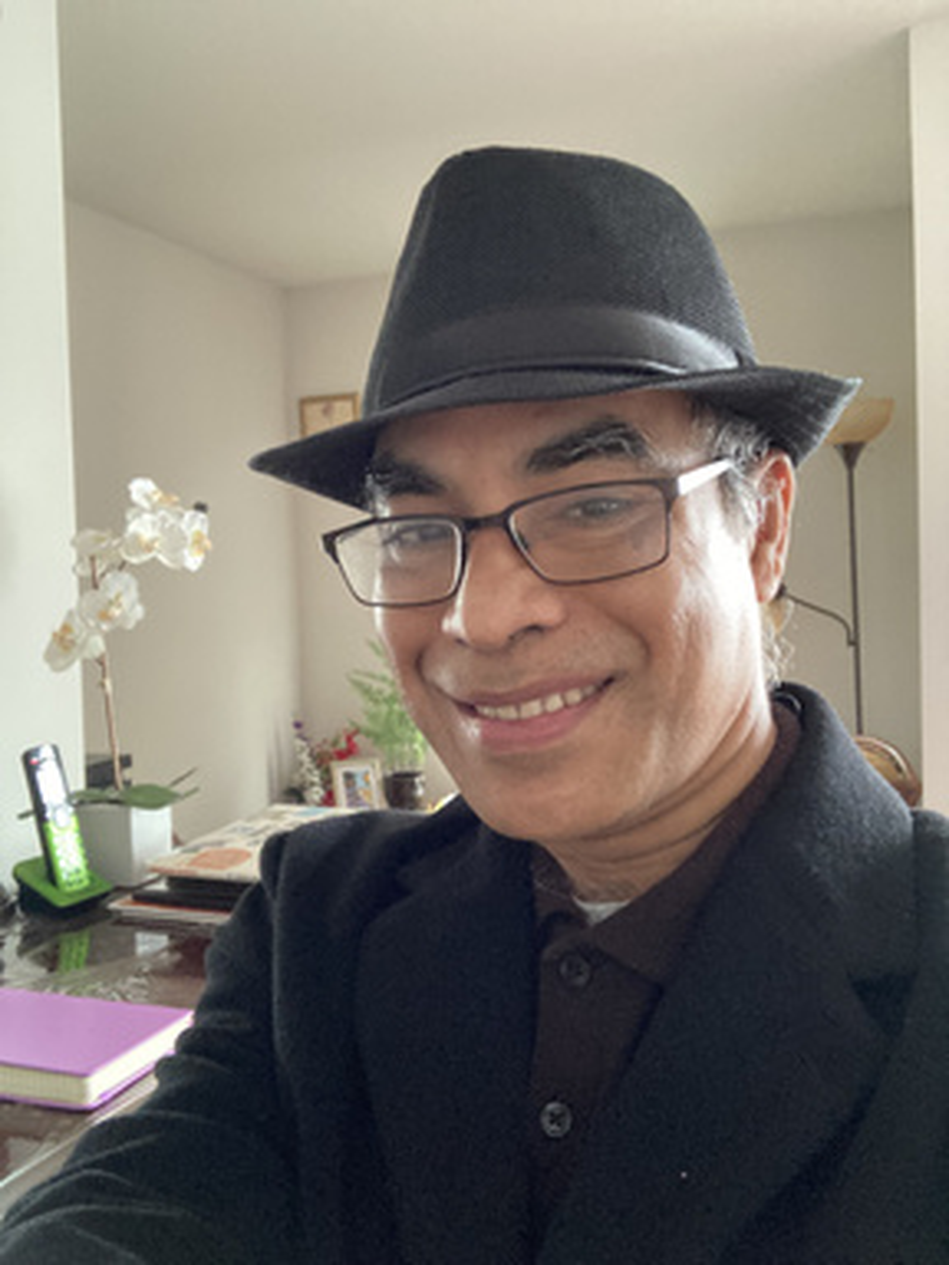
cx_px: 474
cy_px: 632
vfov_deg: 56.8
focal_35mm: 32
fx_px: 1170
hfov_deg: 44.2
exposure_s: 1/28
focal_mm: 2.87
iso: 640
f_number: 2.2
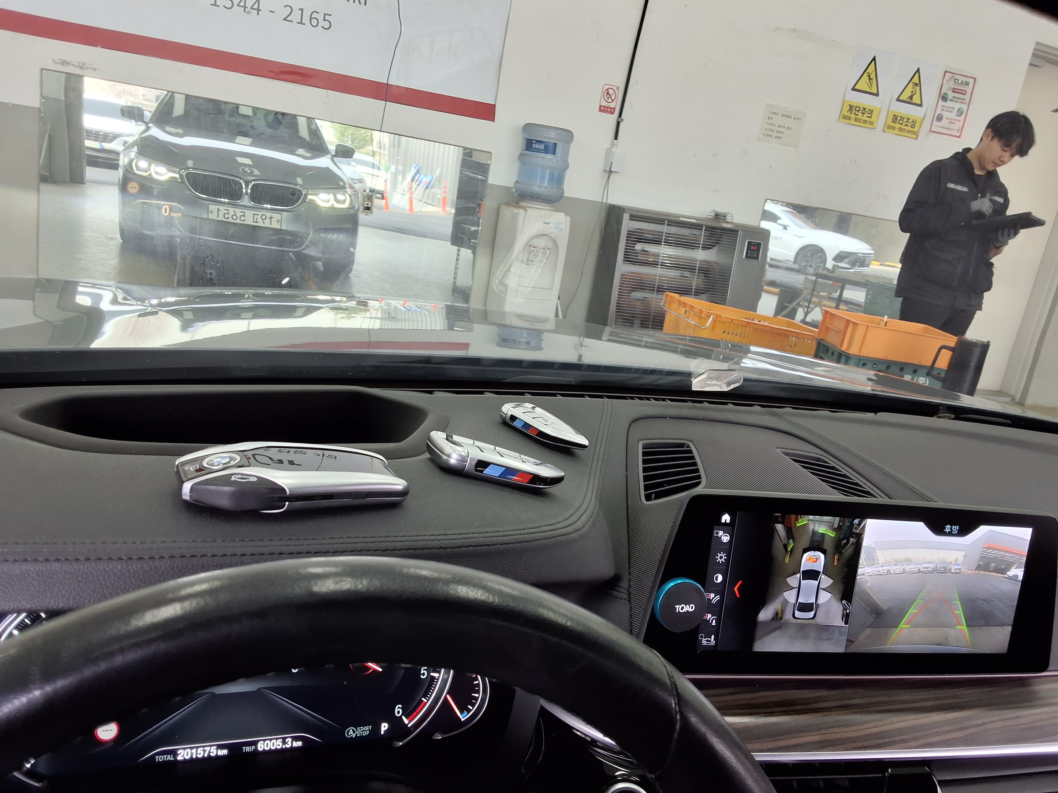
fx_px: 856
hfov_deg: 63.4
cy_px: 396
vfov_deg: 49.7
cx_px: 529
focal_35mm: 28
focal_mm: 2.91
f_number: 1.9
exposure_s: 1/60
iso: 50
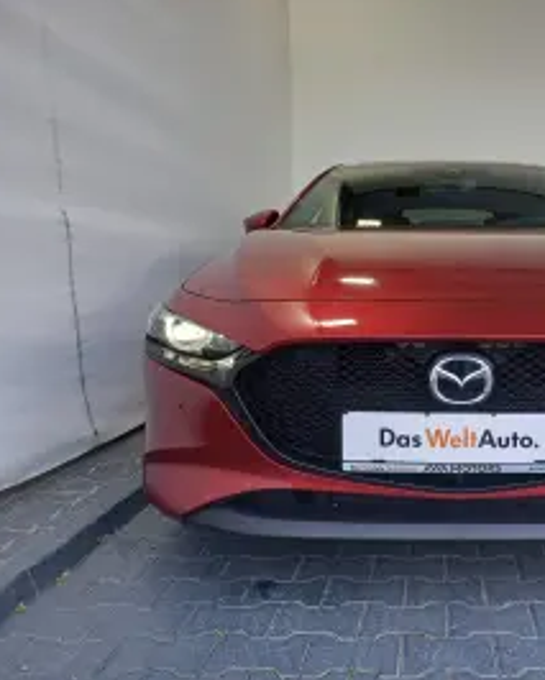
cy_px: 337
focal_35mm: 33
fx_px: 665
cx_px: 445
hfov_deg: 42.3
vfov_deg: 54.2
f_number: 1.8
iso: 50
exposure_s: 1/100
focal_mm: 4.65
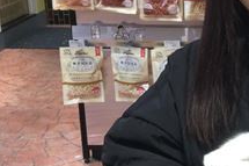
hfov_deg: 21.5
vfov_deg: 15.2
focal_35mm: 90
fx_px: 622
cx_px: 272
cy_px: 101
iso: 50
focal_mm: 3.3
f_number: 2.4
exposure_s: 1/30
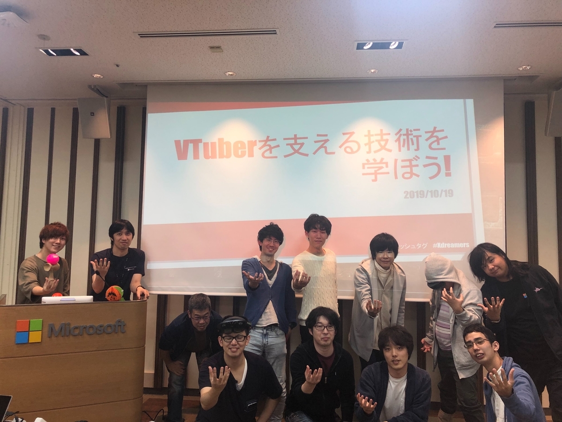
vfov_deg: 49.7
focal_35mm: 28
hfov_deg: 63.4
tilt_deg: +4.6
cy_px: 211
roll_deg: -0.6
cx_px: 281
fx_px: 455
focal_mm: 4
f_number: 1.8
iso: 25
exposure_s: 1/50
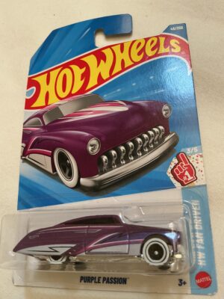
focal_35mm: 29
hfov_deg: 48.2
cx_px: 112
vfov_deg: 61.7
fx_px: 250
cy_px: 150
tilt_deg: -59.7
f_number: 1.8
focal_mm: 3
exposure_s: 1/60
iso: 200
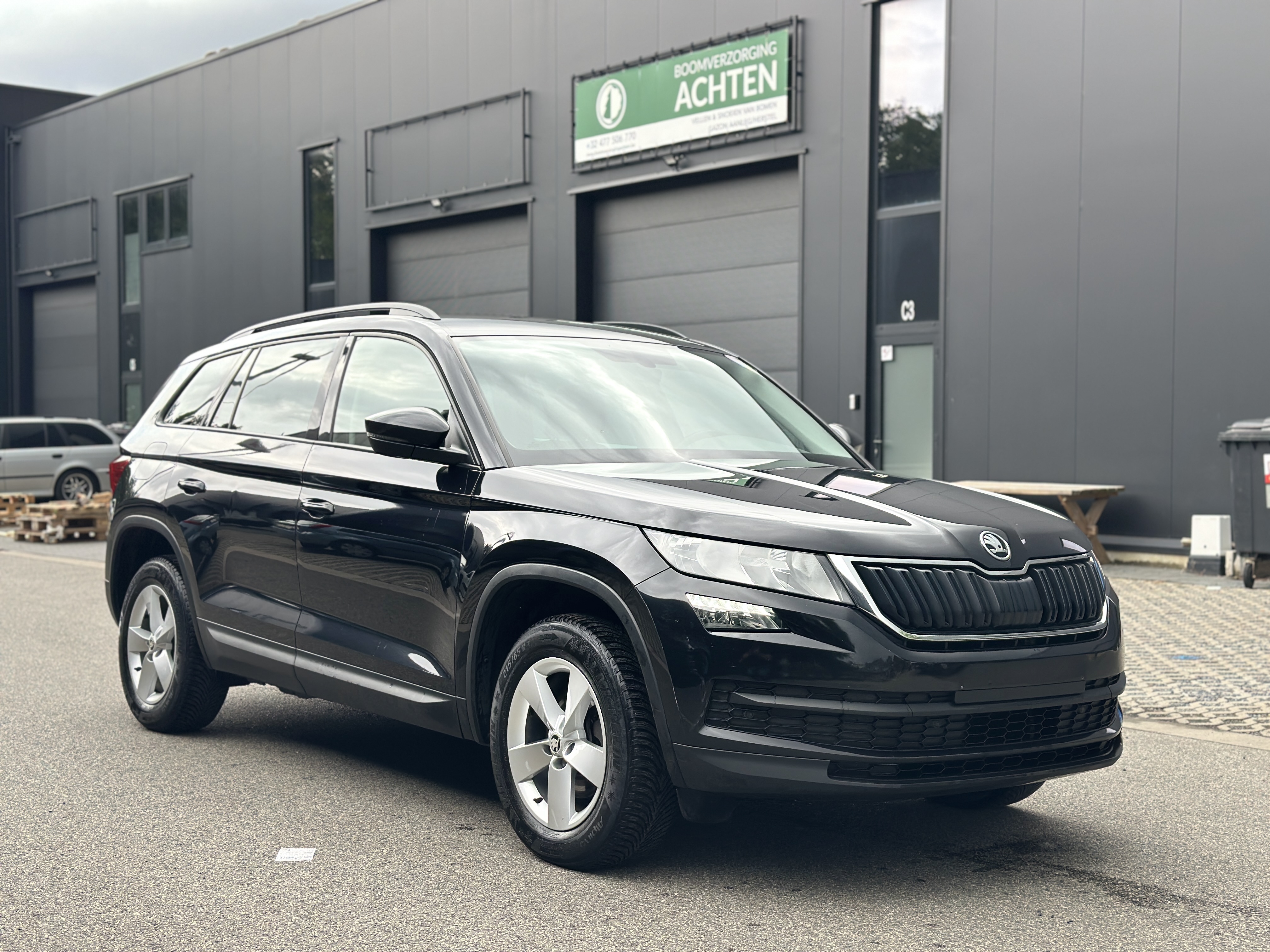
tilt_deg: -1.4
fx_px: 1761
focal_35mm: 48
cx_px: 635
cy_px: 476
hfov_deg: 39.7
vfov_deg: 30.3
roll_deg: +0.2
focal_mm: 6.86
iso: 80
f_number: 1.78
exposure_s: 1/475
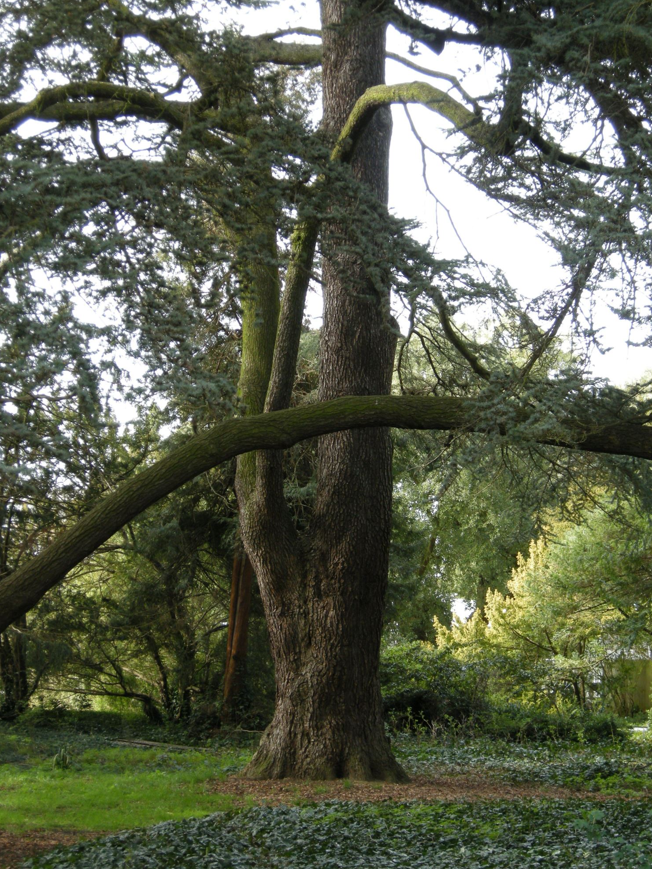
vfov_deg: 26.0
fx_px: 1883
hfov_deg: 19.6
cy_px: 431
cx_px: 330
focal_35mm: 75
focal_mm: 15.7
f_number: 3.9
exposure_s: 1/64
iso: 95
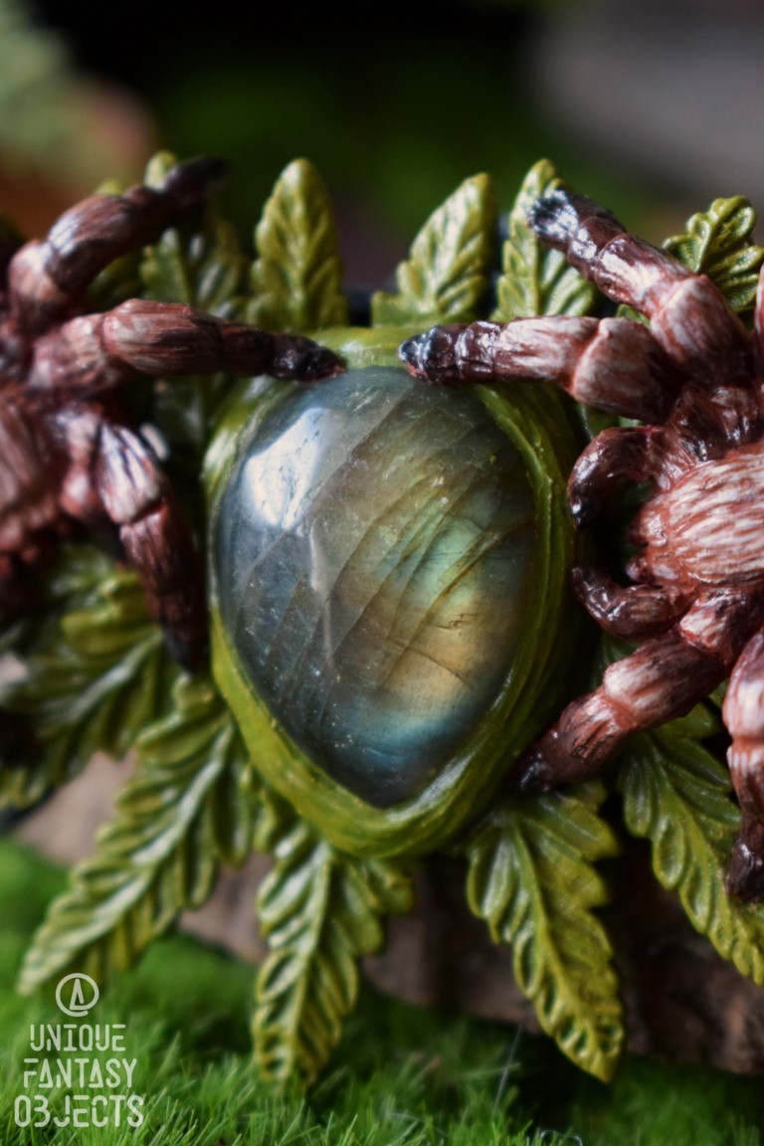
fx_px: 2626
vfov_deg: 24.6
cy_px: 573
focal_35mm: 82
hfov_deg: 16.6
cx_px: 382
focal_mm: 55
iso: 2000
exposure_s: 1/60
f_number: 5.6
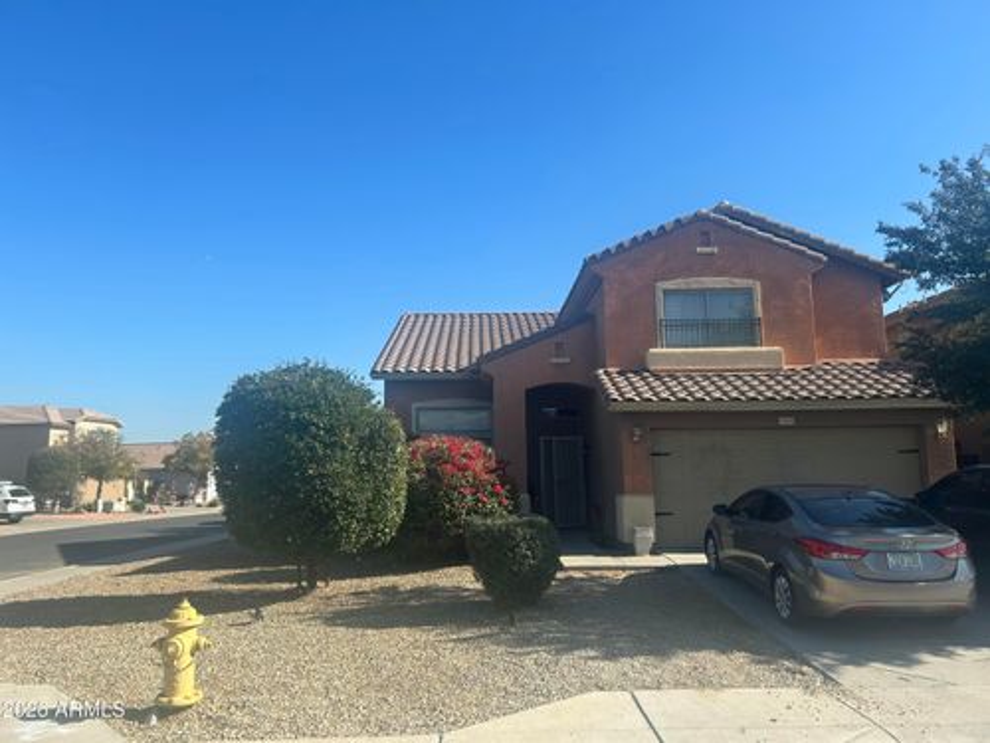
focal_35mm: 26
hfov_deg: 67.3
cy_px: 372
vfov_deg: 53.1
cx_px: 495
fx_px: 744
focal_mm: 5.7
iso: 50
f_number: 1.5
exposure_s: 1/2762
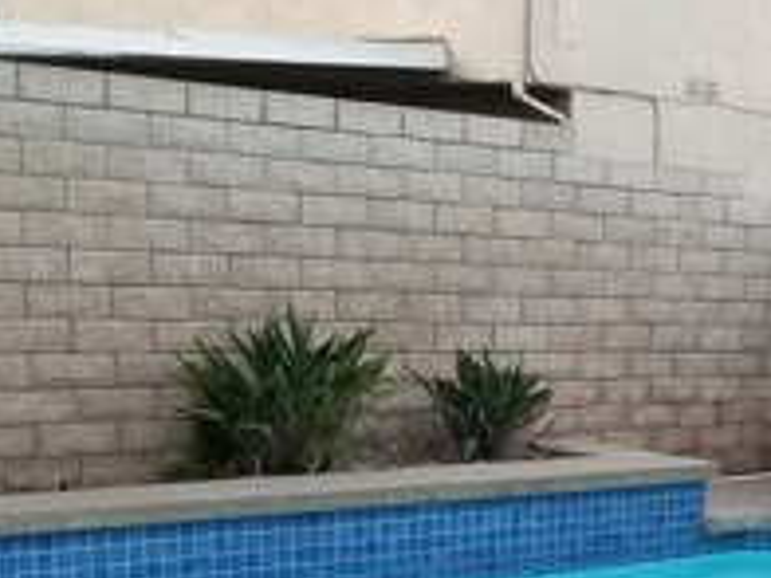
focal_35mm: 85
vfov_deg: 16.2
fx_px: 1893
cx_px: 964
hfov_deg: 21.2
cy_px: 806
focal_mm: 4.25
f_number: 1.7
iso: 80
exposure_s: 1/60
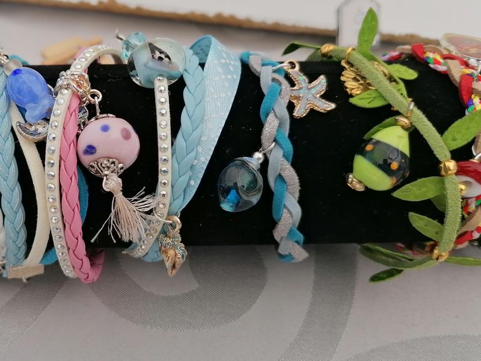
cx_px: 240
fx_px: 375
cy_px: 180
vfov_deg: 51.4
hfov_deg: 65.3
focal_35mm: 27
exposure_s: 1/1059
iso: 50
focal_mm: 4.75
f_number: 1.8
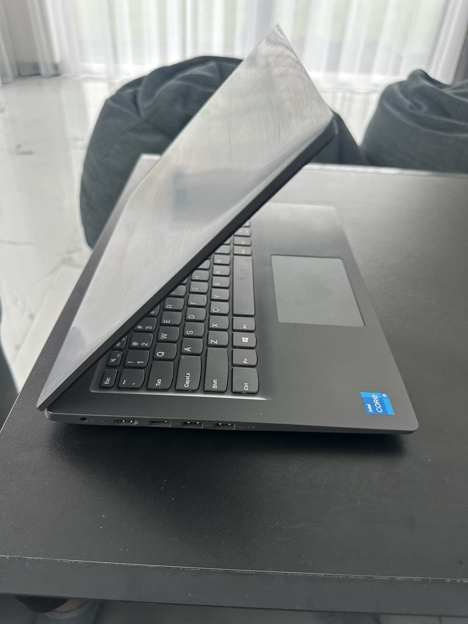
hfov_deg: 56.8
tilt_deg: -38.1
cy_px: 312
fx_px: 433
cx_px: 234
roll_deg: -2.9
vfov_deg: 71.6
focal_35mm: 24
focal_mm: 6.86
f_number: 1.78
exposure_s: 1/110
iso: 250
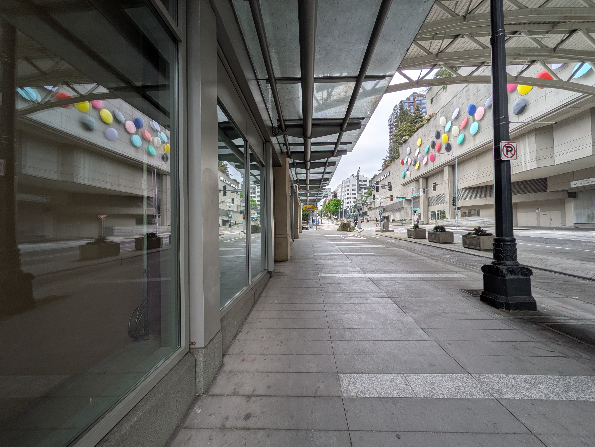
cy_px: 224
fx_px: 241
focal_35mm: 14
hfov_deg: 102.0
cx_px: 298
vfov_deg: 85.7
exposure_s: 1/724
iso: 44
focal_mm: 1.83
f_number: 2.2
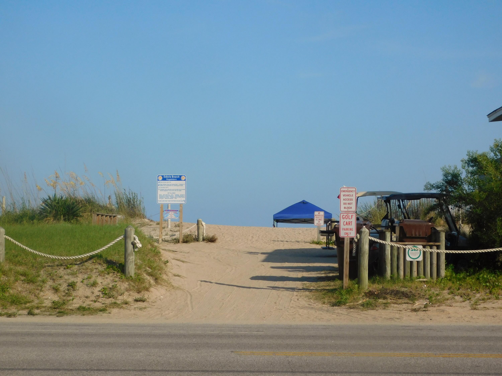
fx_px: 1320
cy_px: 188
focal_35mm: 91
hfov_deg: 21.5
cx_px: 251
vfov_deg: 16.2
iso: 125
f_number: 4.5
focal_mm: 16.1
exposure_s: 1/1250
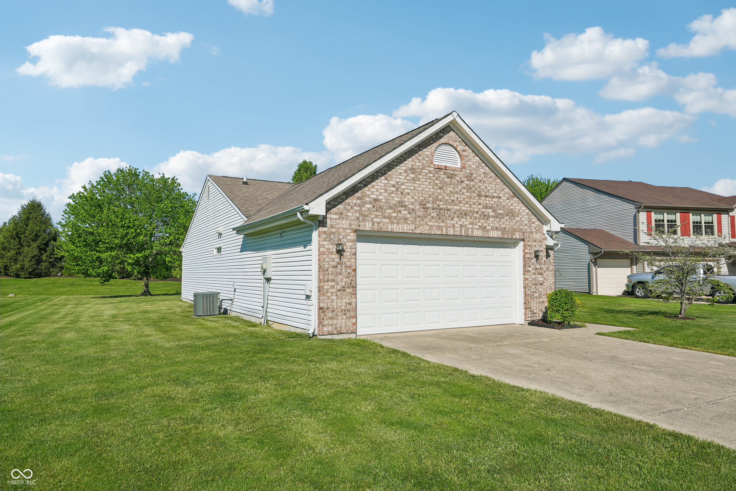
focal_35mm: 23
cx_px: 368
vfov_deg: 55.1
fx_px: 470
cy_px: 246
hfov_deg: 76.1
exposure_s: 1/640
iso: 100
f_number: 8
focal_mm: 23
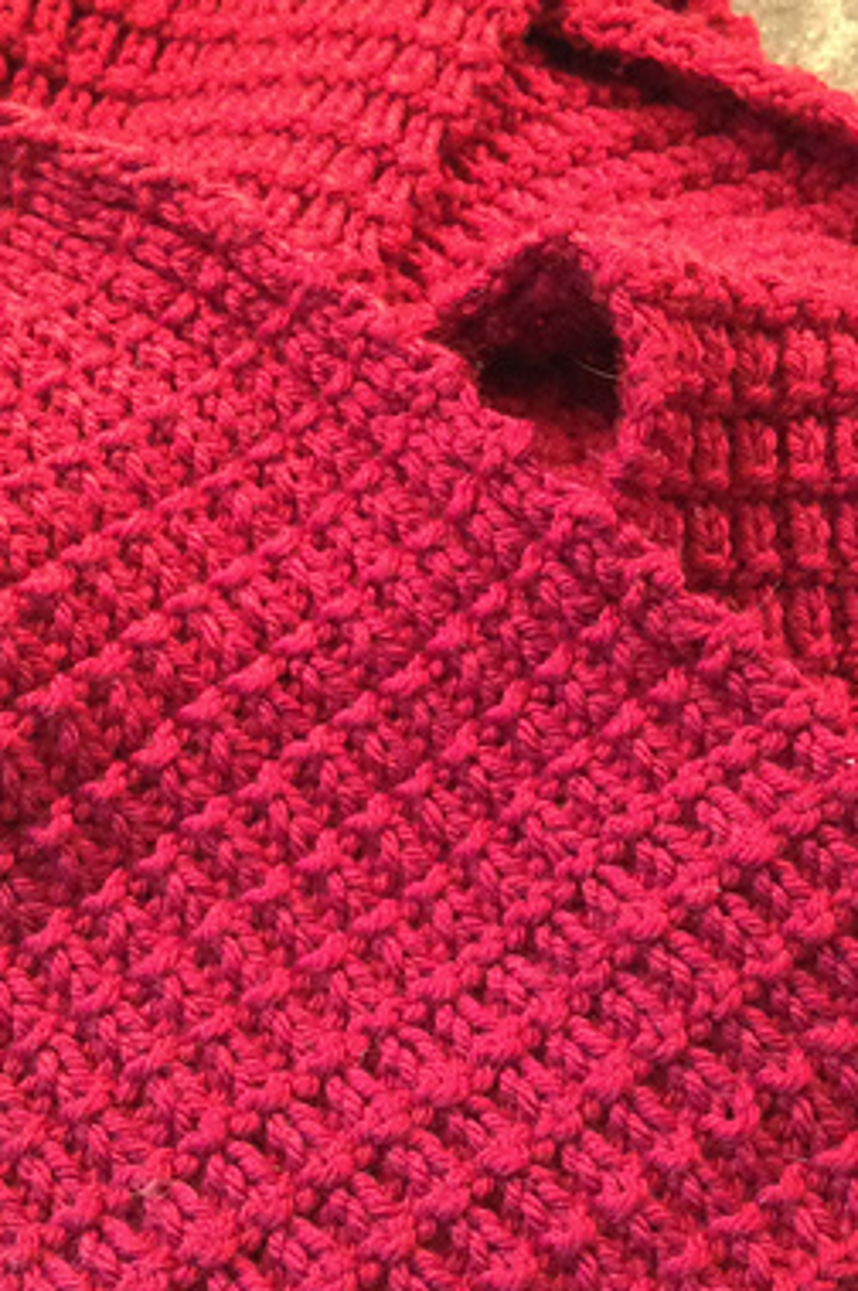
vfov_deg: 34.5
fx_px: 2077
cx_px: 483
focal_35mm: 58
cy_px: 726
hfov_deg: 23.3
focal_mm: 4.13
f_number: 2.4
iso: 400
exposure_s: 1/17
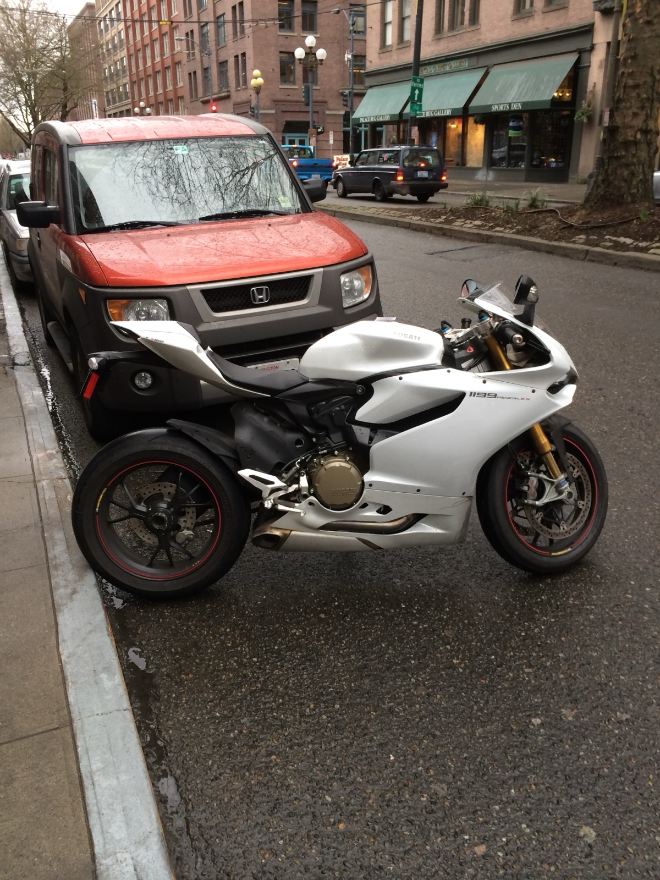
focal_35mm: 30
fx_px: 763
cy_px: 440
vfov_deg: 60.0
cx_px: 330
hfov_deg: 46.8
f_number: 2.2
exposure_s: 1/40
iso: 40
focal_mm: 4.12
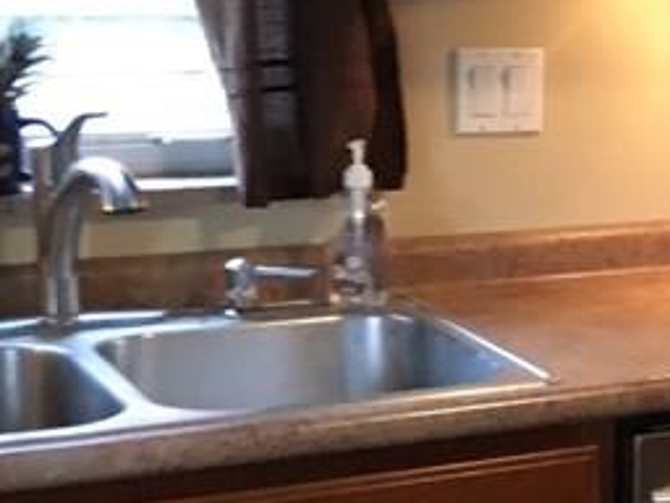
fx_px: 2245
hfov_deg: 15.0
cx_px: 1167
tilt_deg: -8.4
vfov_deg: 12.8
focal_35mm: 116
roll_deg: -3.2
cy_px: 173
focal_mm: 4.15
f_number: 2.2
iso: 200
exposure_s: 1/30
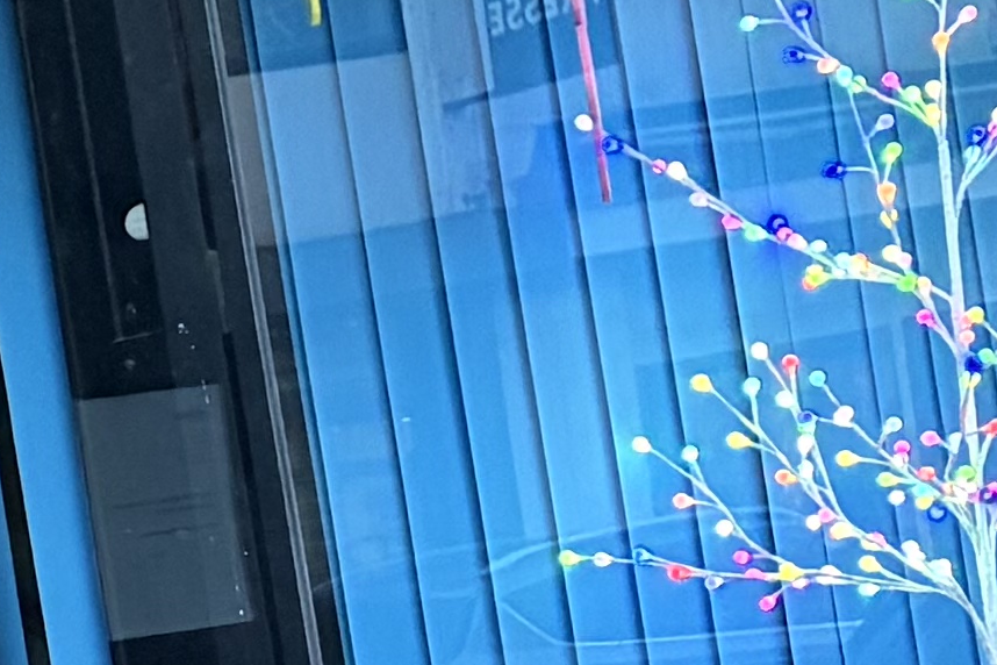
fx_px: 4985
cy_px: 885
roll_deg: +10.0
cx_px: -1254
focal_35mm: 180
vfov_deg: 7.5
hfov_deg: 10.2
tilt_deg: -0.6
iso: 500
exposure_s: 1/60
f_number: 1.6
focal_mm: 5.96
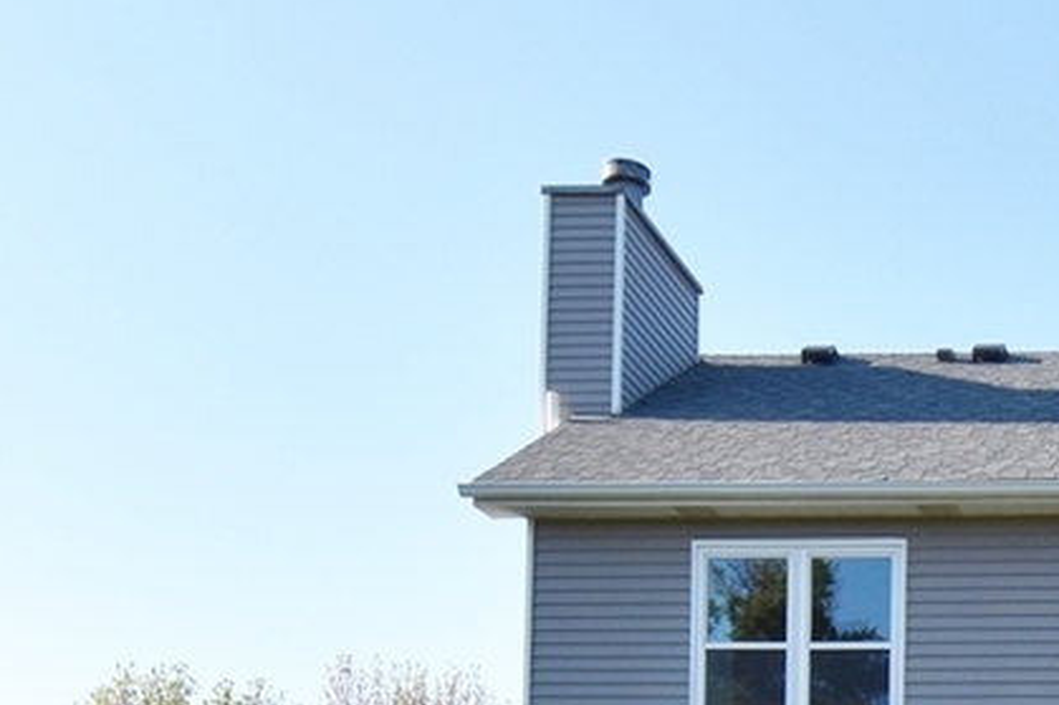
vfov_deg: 19.9
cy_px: 1082
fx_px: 1705
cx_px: 1190
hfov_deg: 30.5
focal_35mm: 58
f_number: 8
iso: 200
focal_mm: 10
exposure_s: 1/250
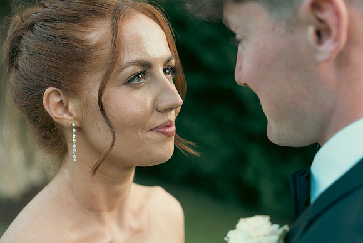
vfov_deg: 21.6
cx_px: 182
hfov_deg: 31.9
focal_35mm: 63
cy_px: 122
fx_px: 635
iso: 800
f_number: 3.5
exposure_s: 1/200
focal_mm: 63
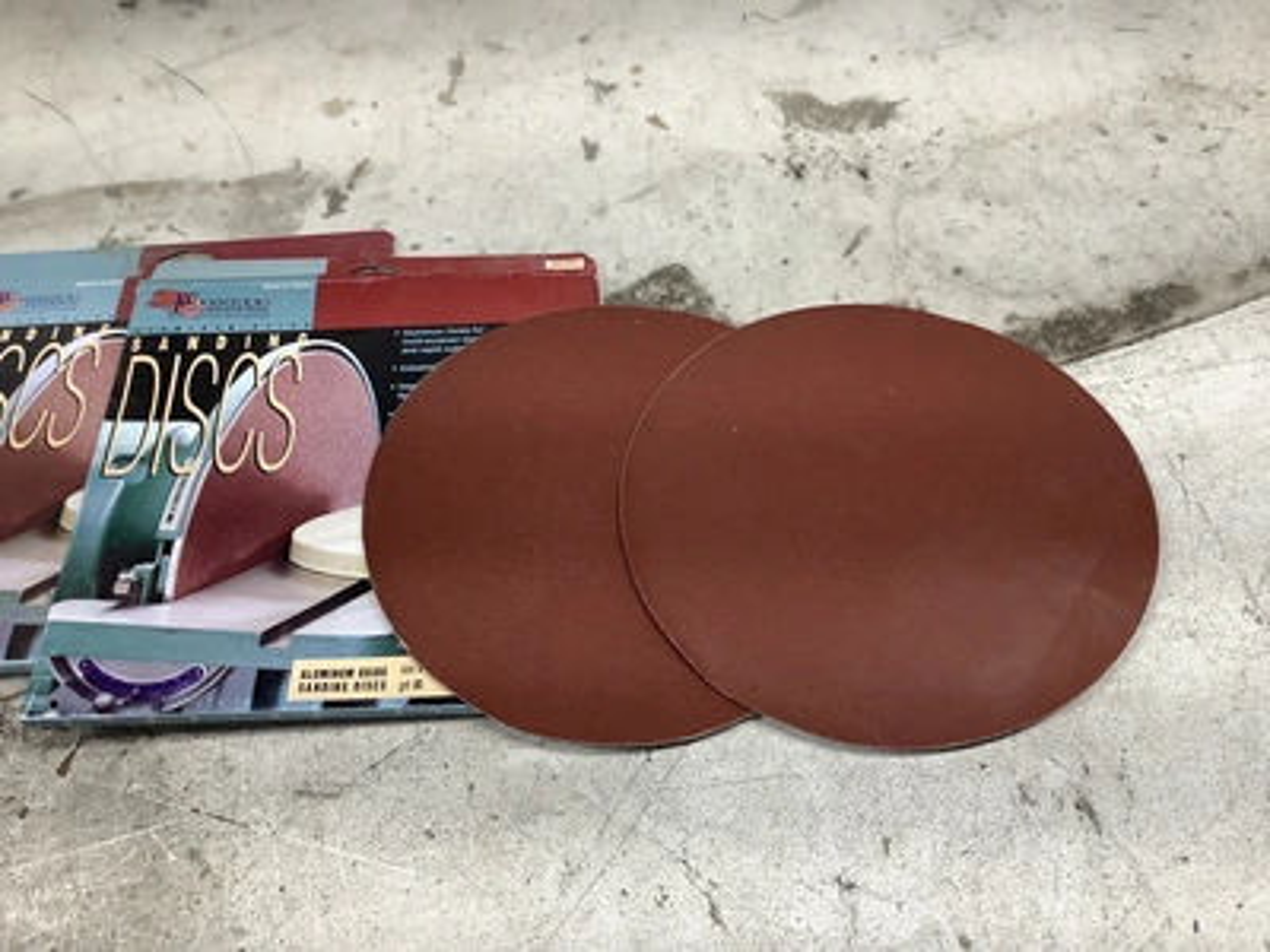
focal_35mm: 31
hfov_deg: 58.4
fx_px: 1137
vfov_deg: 45.4
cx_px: 635
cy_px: 476
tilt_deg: -55.9
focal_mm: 3.3
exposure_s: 1/100
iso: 64
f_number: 2.4
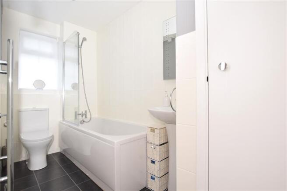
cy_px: 96
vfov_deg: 72.0
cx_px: 144
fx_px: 132
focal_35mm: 16
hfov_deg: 95.0
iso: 200
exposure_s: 1/60
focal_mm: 11
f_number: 5
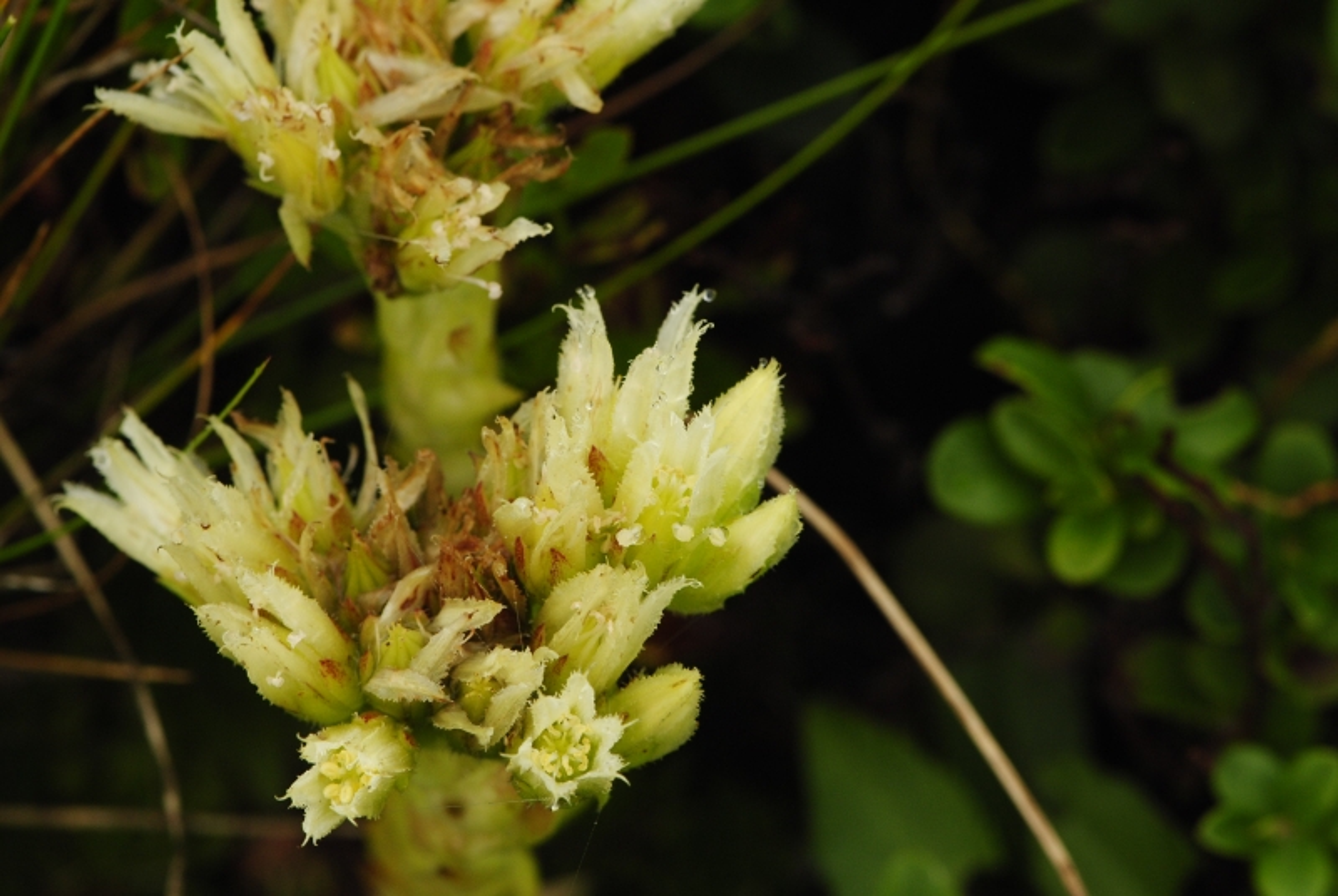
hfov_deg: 16.0
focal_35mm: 128
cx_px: 669
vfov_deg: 10.8
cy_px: 448
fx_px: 4746
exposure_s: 1/250
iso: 400
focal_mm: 85
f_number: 9
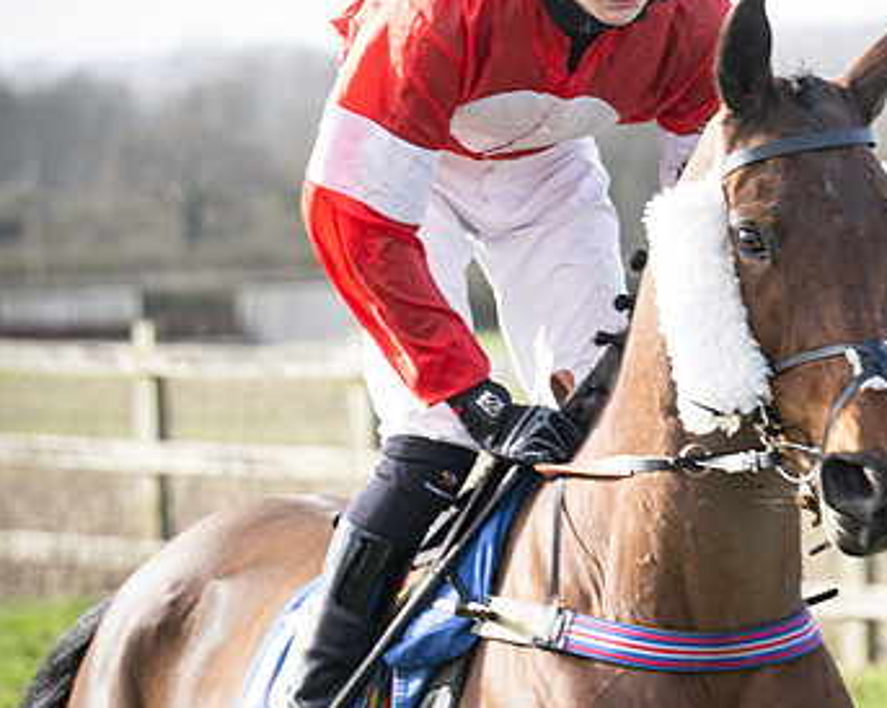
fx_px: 10022
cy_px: 189
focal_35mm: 382
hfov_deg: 5.1
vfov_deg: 4.0
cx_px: 918
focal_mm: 125
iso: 400
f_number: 5
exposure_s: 1/640
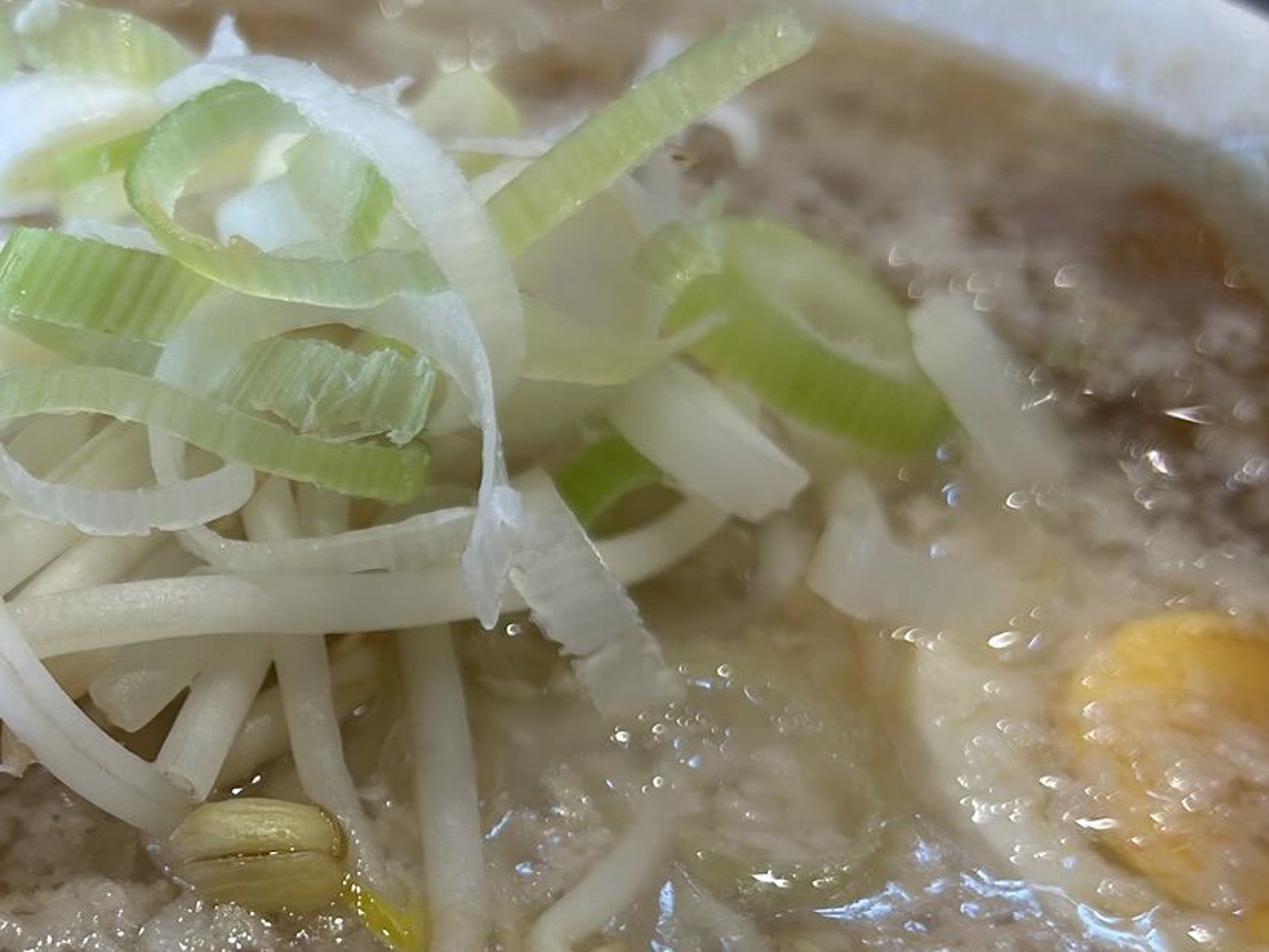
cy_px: 834
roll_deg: +1.2
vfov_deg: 22.8
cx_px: 185
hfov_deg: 29.7
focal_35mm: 63
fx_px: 2310
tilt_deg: -42.5
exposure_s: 1/100
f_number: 1.5
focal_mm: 5.7
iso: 40
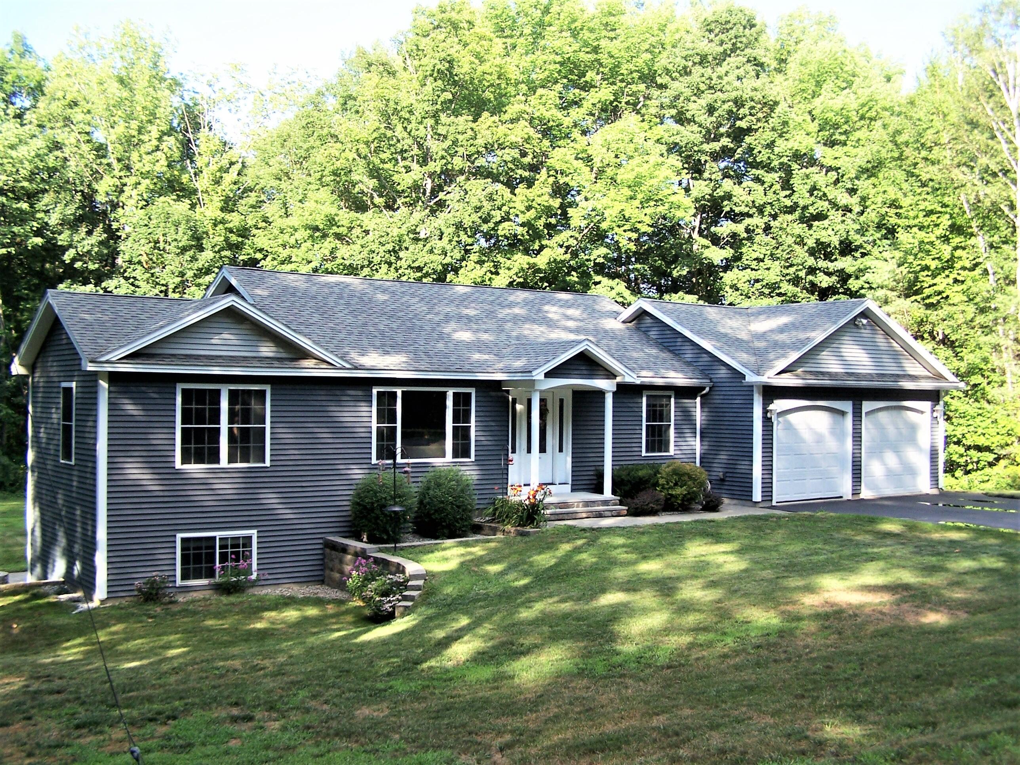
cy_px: 382
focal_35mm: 38
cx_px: 510
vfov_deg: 37.7
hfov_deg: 49.0
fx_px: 1120
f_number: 2.8
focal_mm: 6.3
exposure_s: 1/180
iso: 80
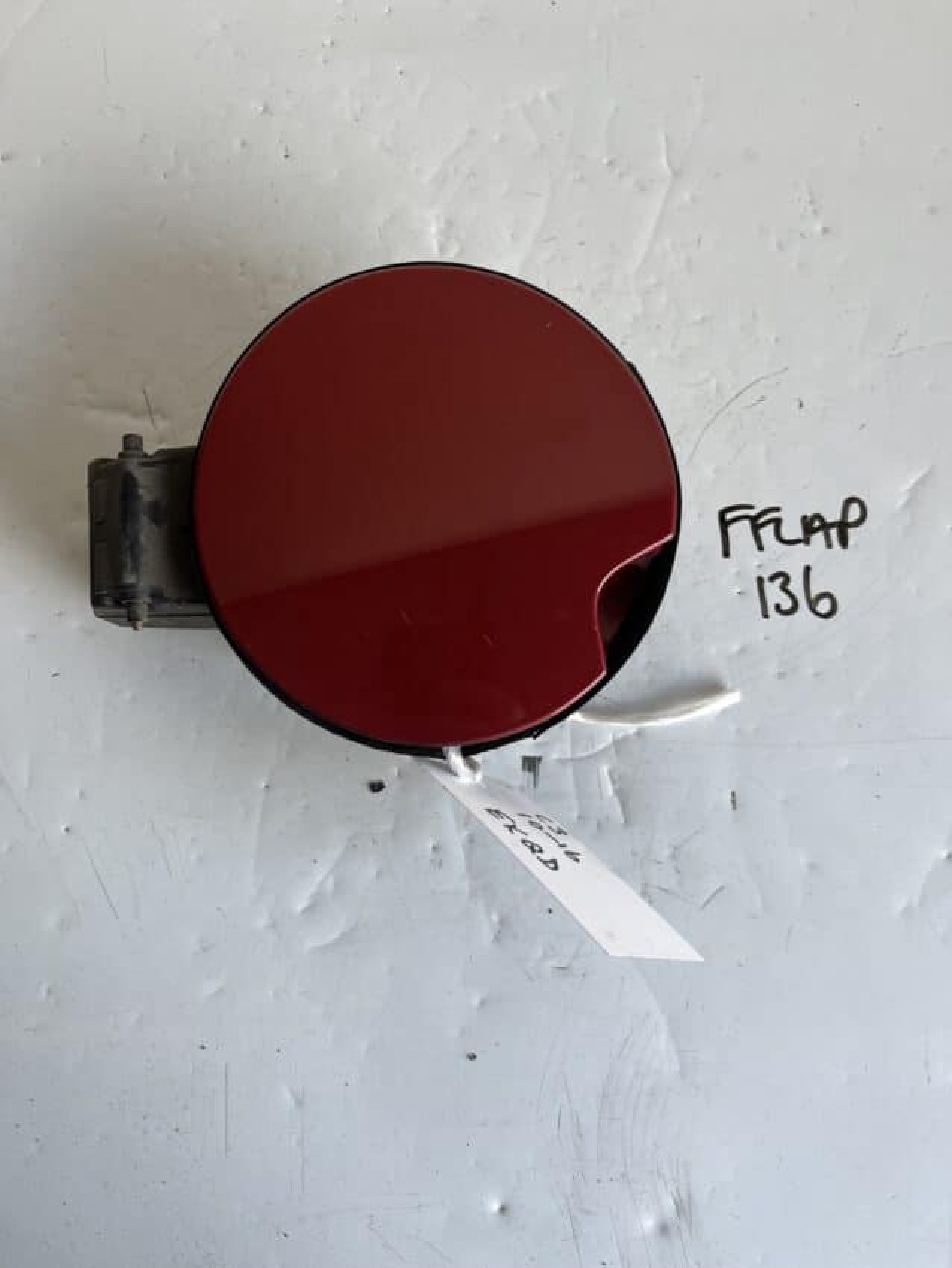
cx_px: 476
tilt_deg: -78.9
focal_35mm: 26
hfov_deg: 53.1
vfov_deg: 67.3
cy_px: 634
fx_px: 953
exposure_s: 1/100
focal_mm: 5.1
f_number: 1.6
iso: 40
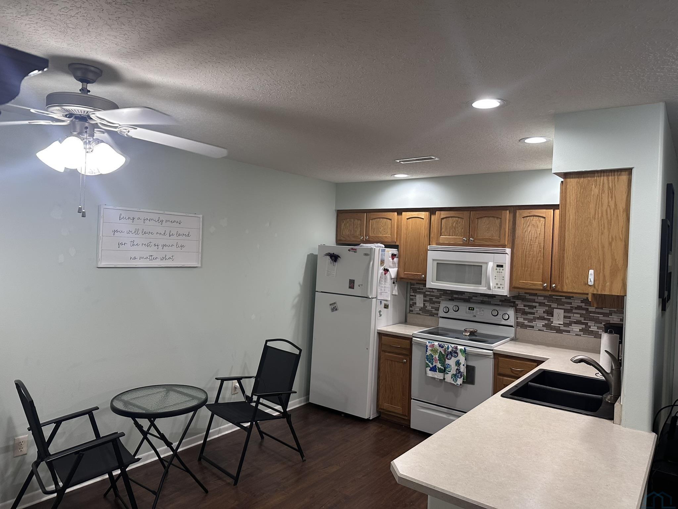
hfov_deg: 71.6
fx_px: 470
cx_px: 339
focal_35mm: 24
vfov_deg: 56.8
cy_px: 254
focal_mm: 6.86
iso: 160
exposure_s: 1/60
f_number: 1.78
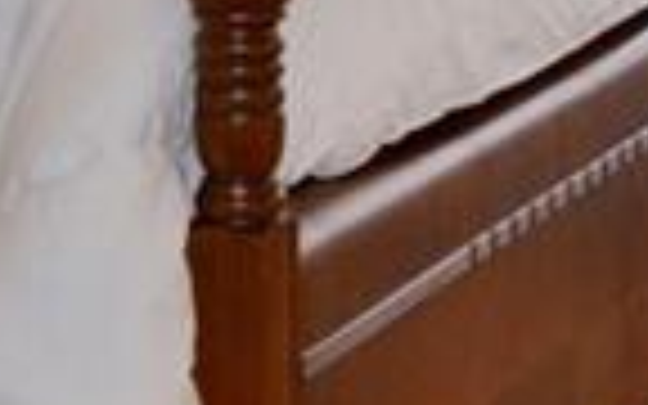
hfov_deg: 10.6
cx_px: 716
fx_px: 3444
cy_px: -749
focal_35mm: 195
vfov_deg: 6.3
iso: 640
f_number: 3.5
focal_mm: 18
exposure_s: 1/125
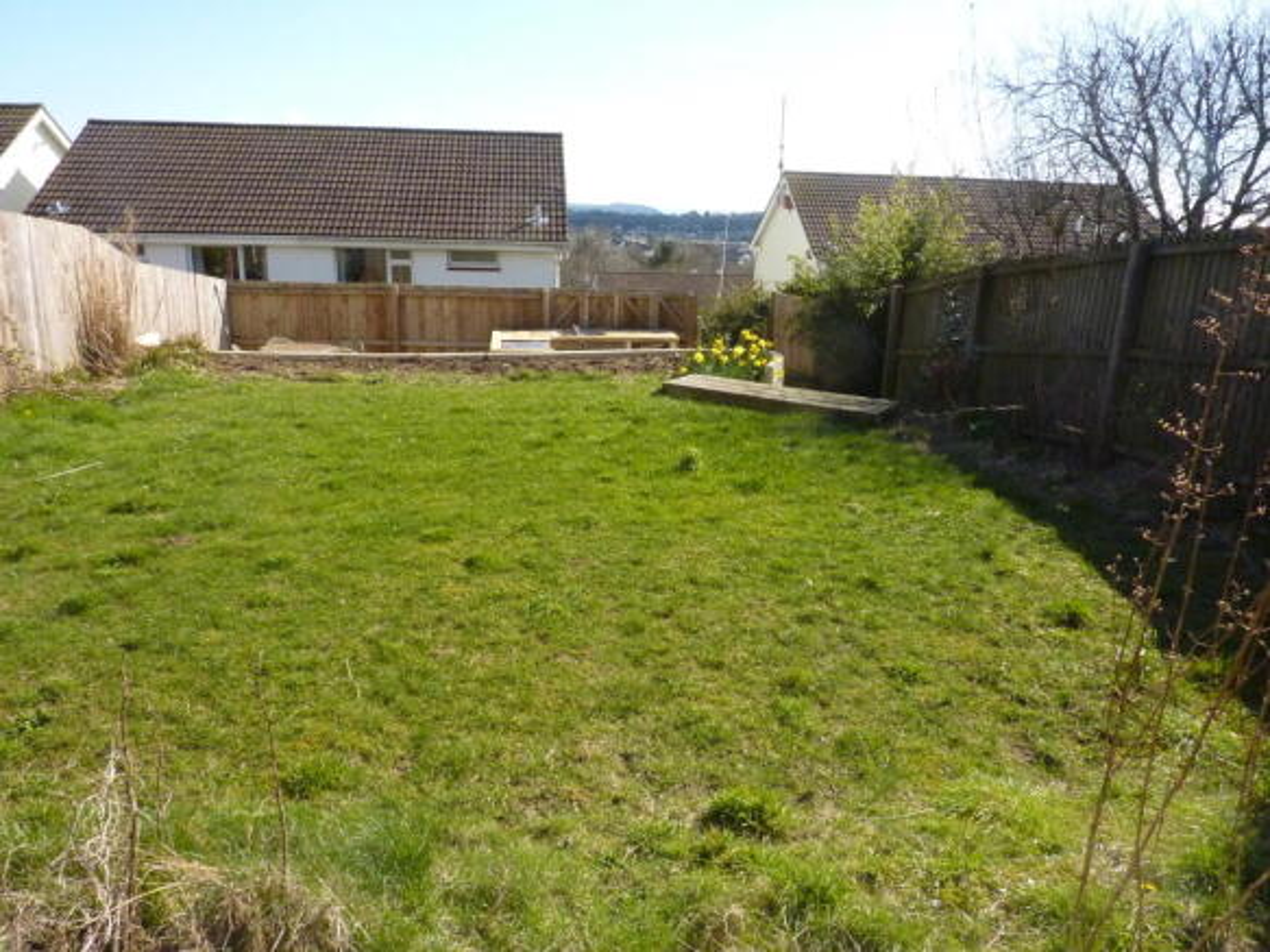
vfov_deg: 54.9
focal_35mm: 25
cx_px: 635
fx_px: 917
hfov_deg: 69.4
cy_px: 476
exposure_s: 1/800
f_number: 5.6
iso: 400
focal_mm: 4.1
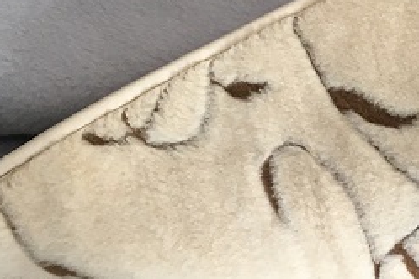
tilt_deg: -56.9
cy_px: 202
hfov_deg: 20.3
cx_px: 426
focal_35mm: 97
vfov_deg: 14.1
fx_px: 1129
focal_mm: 4.15
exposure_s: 1/33
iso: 40
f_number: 2.2
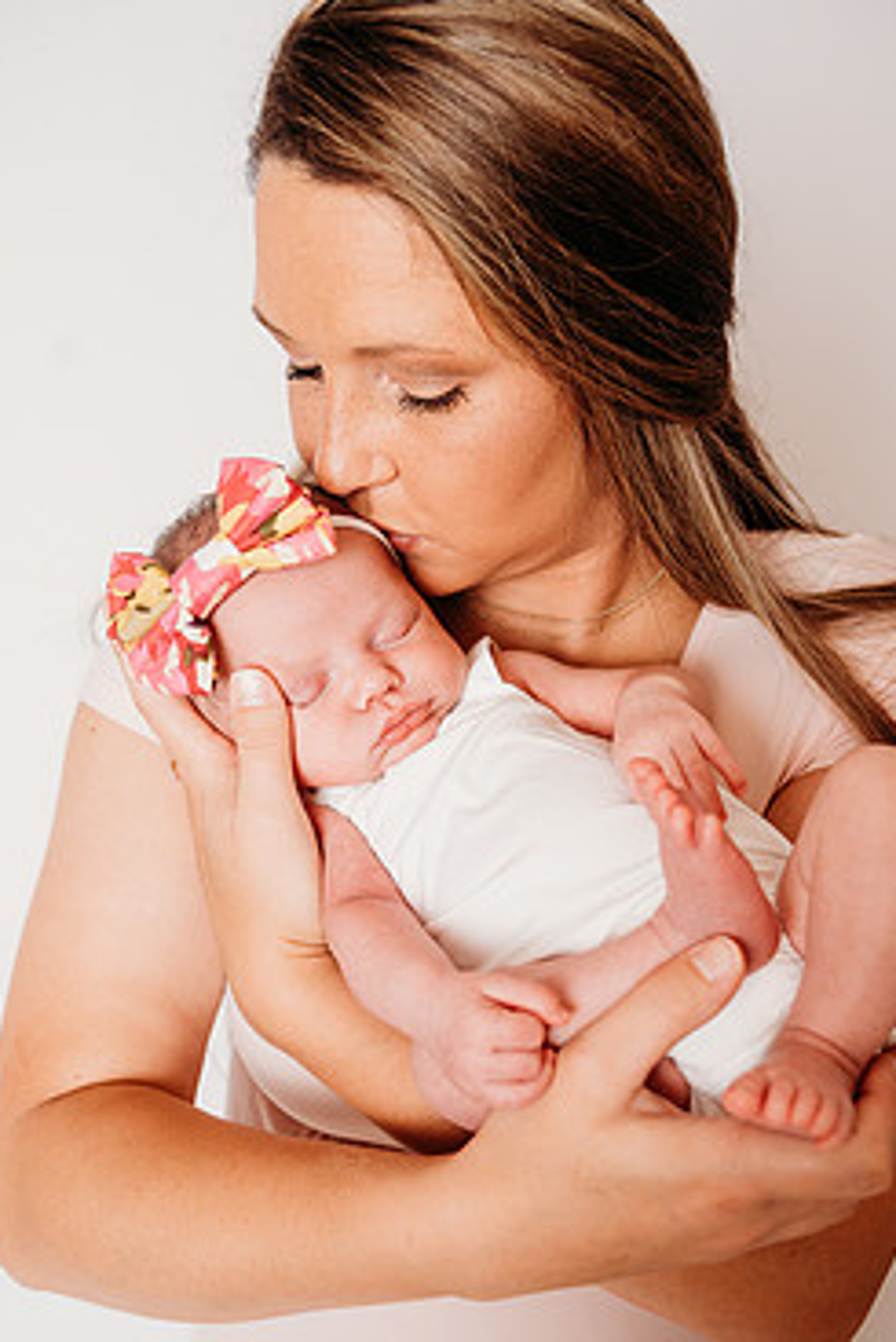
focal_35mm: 38
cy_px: 735
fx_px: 1417
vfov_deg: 50.6
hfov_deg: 35.1
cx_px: 475
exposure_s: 1/200
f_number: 4.5
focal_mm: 31
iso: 125
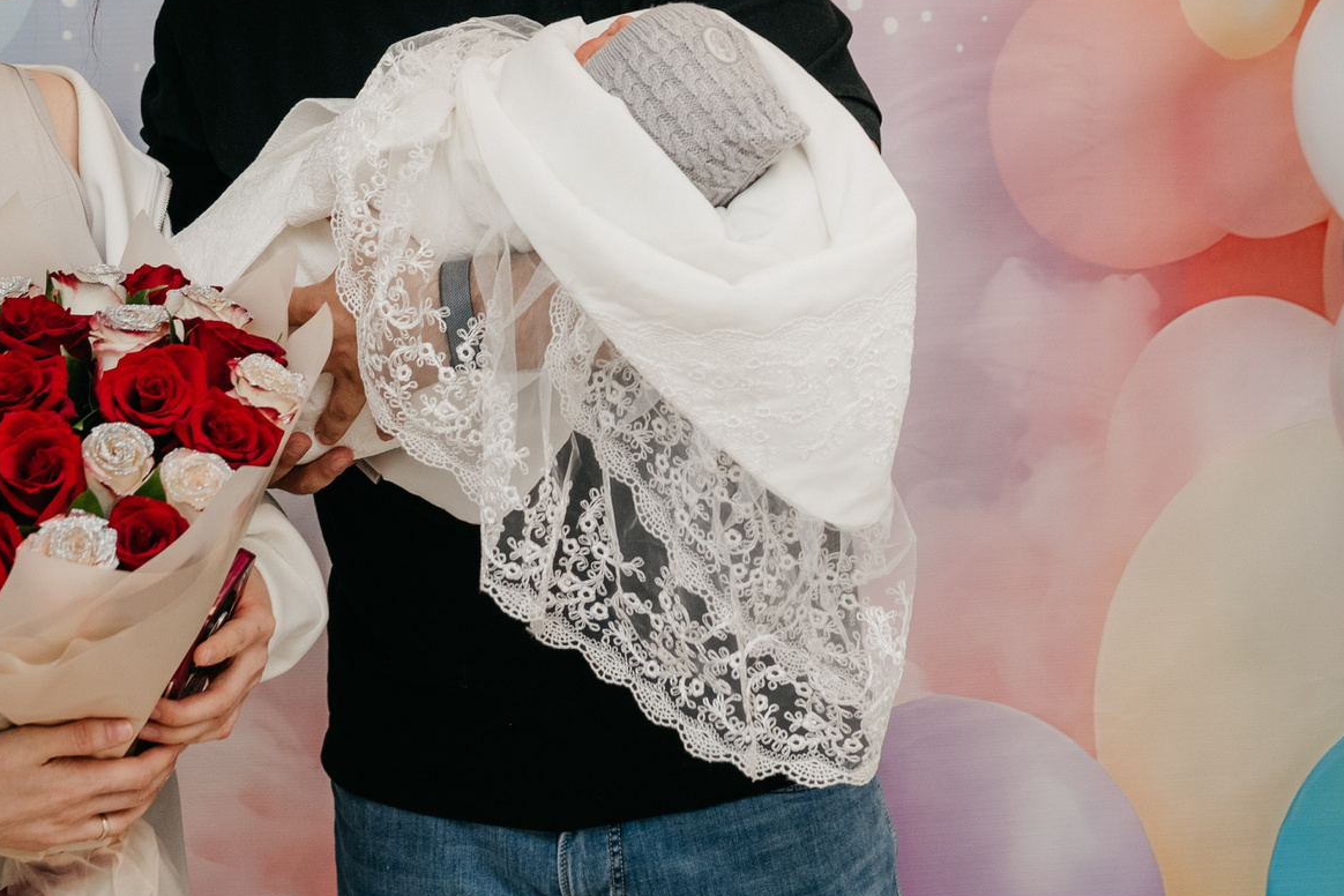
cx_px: 555
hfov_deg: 24.2
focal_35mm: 84
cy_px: -139
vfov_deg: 15.7
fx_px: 3136
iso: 400
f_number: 4
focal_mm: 35
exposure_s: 1/160
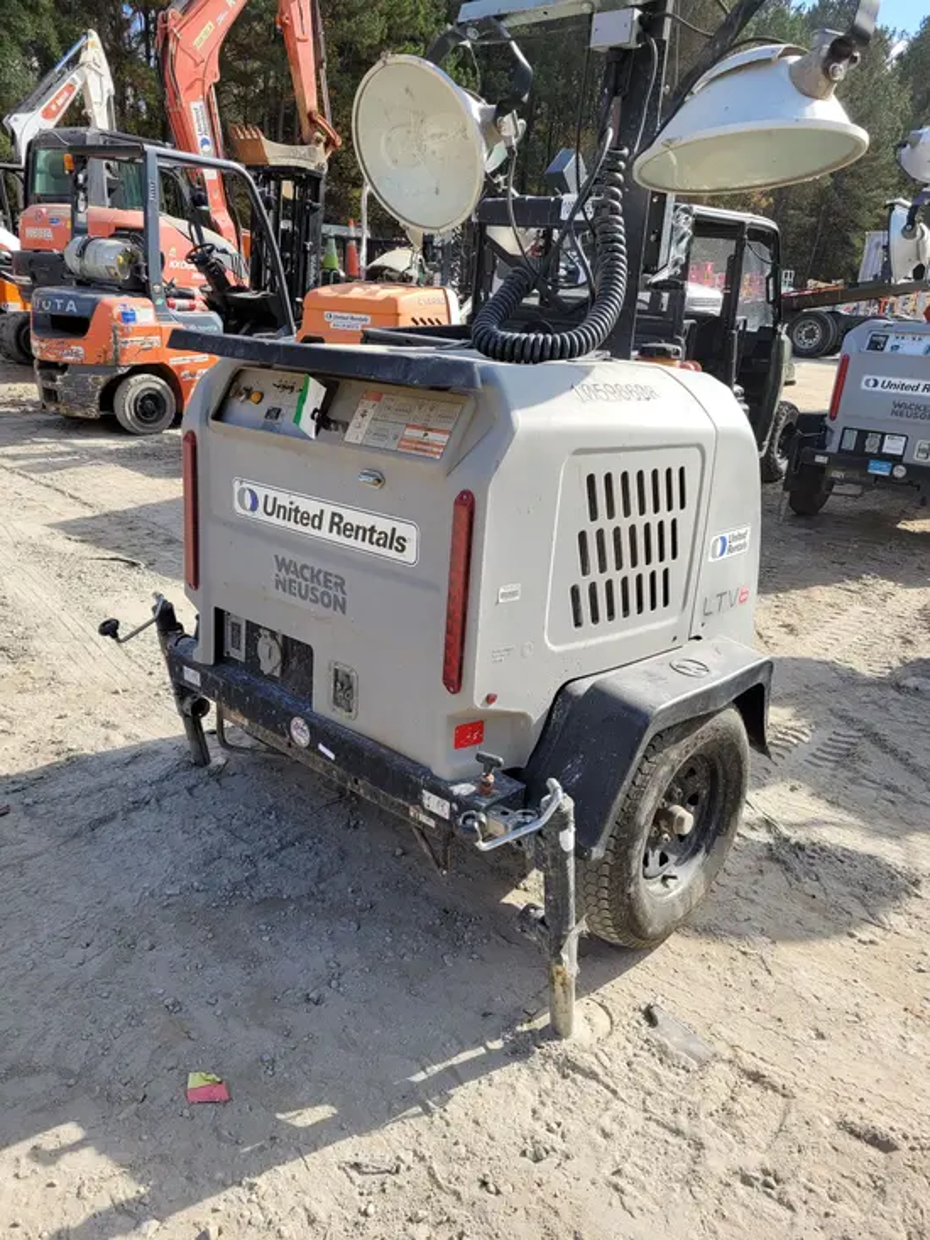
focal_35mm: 26
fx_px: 931
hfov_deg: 53.1
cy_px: 620
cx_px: 465
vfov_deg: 67.3
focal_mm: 5.4
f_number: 1.8
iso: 40
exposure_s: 1/1300
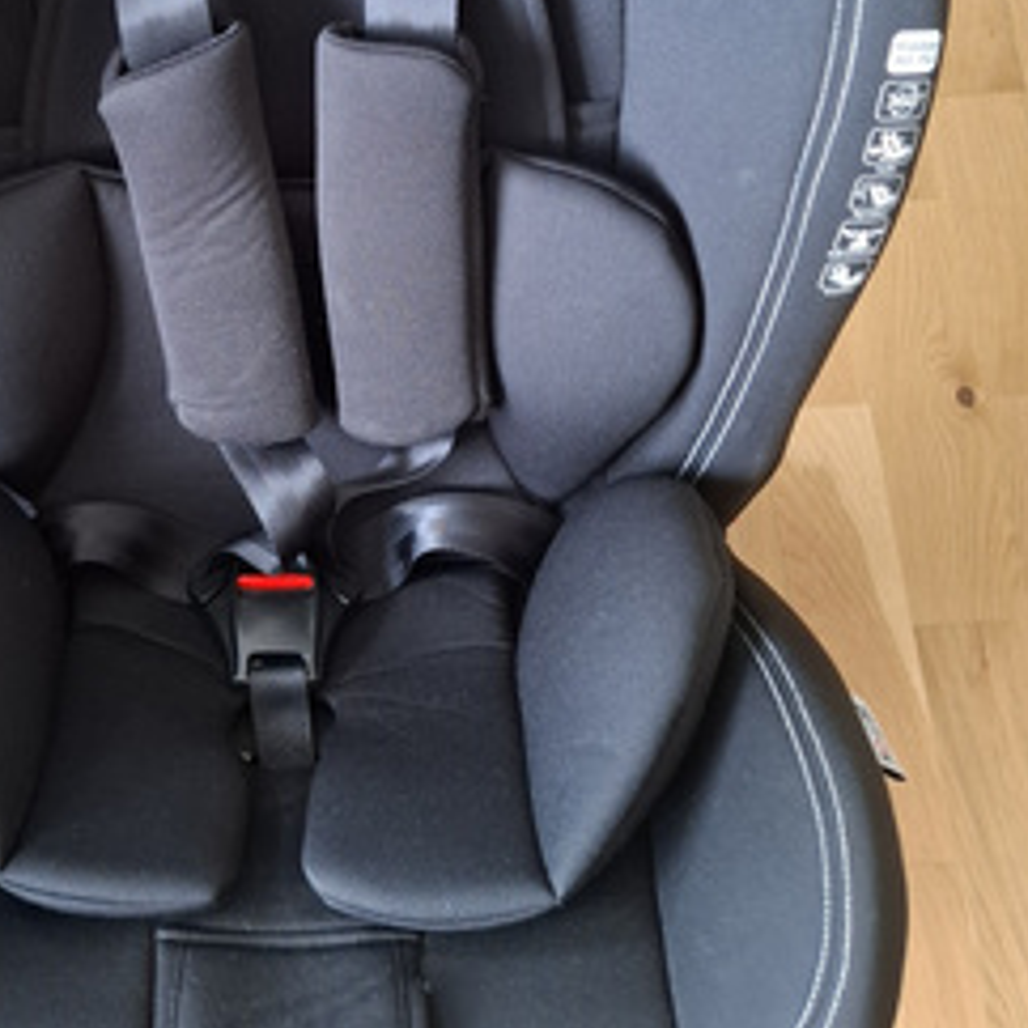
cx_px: 257
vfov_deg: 39.2
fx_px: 1411
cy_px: 289
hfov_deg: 39.0
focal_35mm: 42
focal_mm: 5.54
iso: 640
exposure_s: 1/25
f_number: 1.8
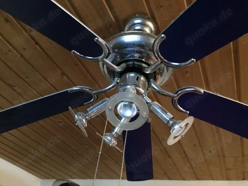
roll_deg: -8.4
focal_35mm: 29
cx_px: 124
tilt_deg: +37.1
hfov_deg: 61.7
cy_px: 93
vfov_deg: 48.2
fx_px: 208
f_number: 2.2
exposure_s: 1/17
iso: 800
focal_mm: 4.15
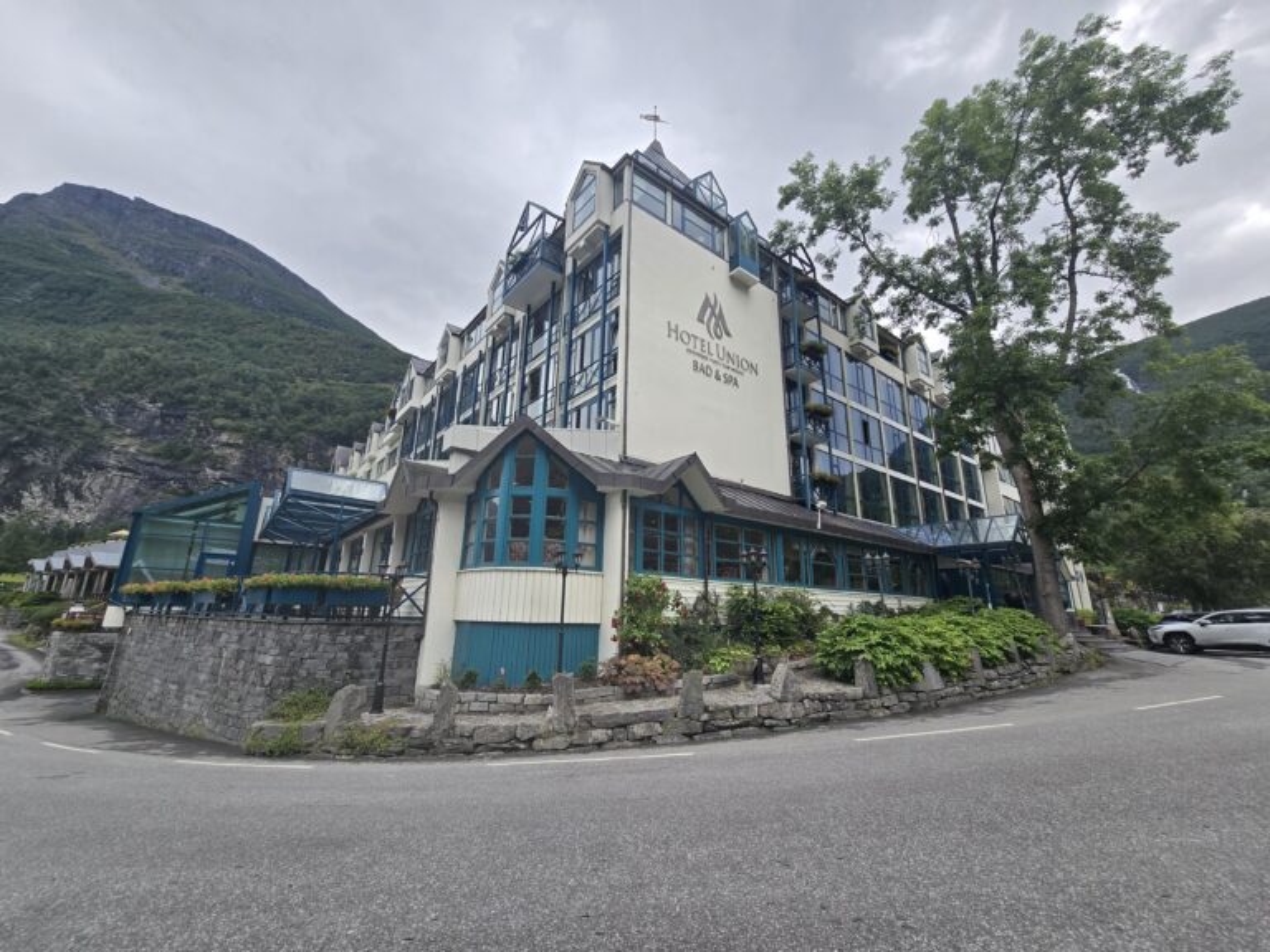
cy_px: 476
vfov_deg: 89.9
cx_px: 635
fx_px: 477
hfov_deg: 106.2
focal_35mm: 13
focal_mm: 2.2
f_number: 2.2
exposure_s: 1/588
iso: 50
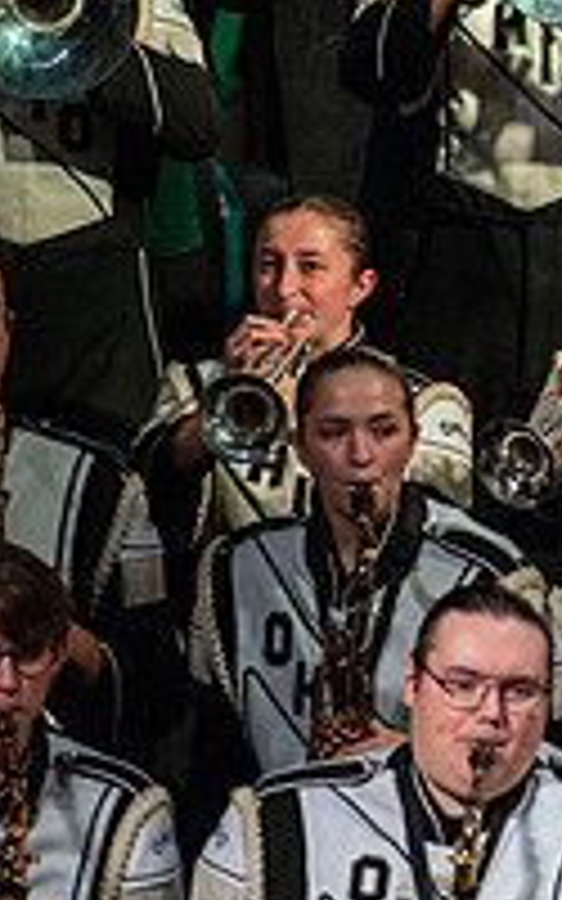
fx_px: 21761
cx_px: 1205
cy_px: 130
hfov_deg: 1.5
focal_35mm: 888
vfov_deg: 2.4
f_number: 5.6
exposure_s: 1/400
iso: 5000
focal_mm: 300
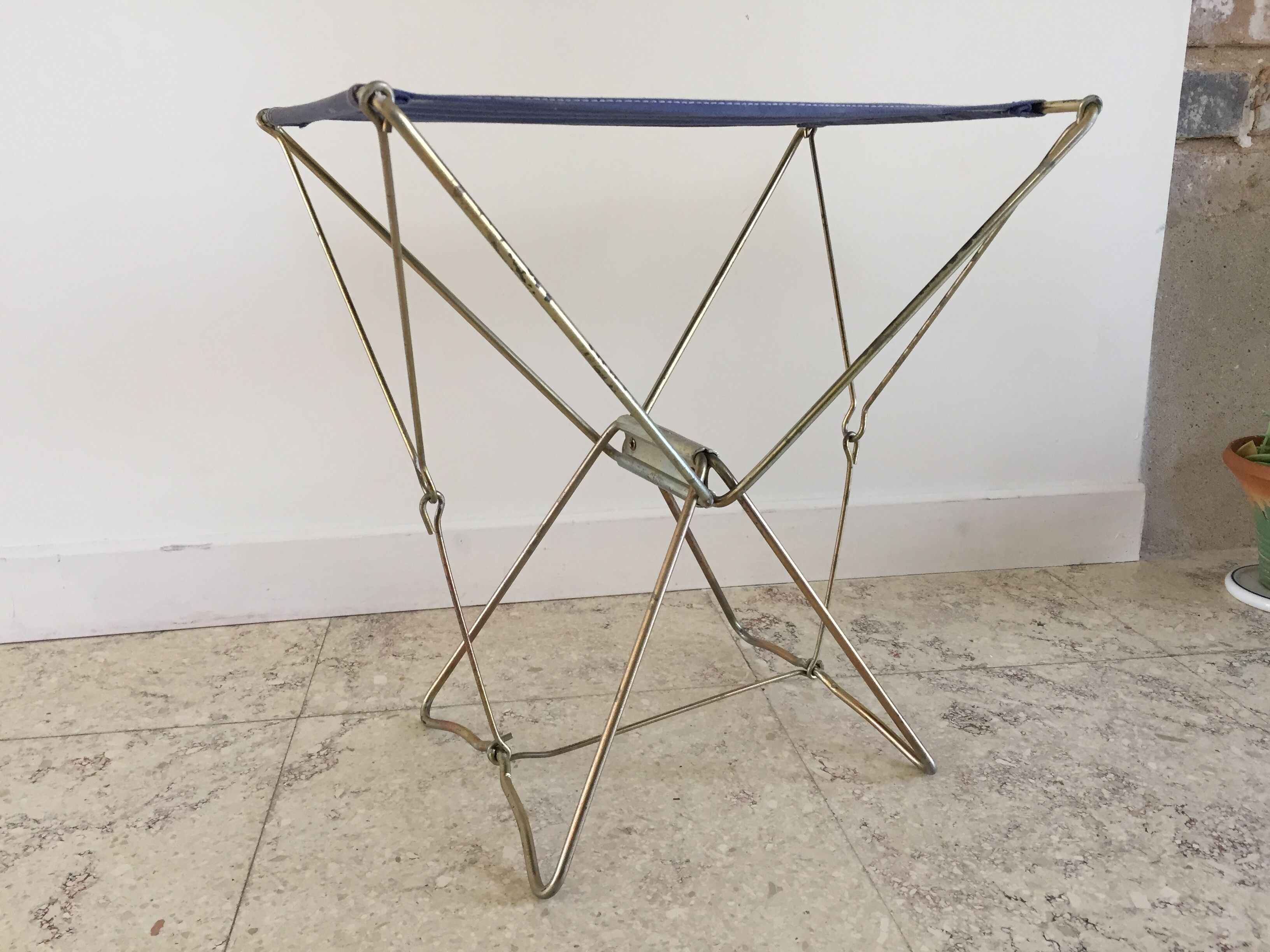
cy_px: 476
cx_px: 635
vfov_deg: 48.2
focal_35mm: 29
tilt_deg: -15.9
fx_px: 1064
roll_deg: +1.7
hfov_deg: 61.7
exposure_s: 1/33
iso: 50
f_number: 2.2
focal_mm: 4.15
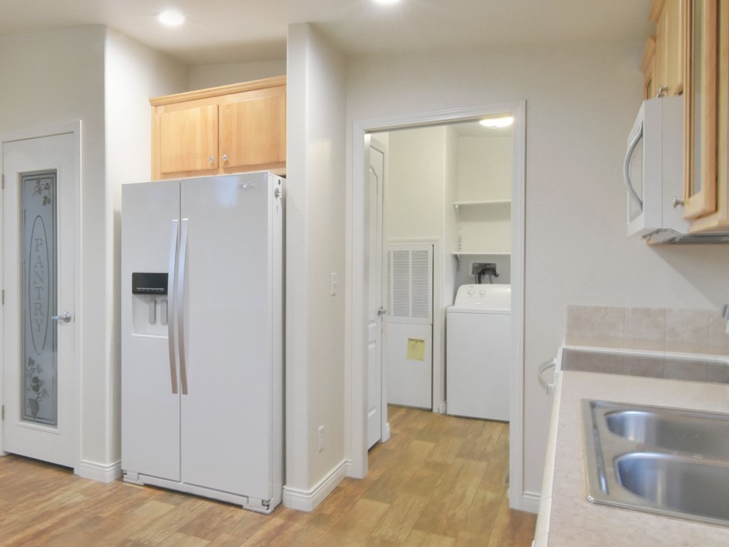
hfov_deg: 58.5
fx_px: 586
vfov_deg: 50.0
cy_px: 278
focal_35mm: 28
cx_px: 138
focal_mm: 11
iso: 1600
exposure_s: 1/1.6
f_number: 20
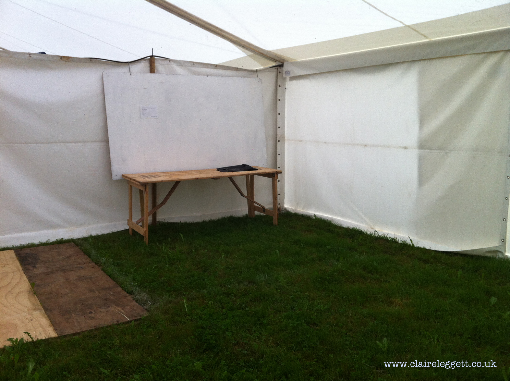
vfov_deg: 40.6
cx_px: 255
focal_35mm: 35
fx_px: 515
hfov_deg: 52.7
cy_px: 190
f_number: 2.8
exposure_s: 1/120
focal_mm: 3.85
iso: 80
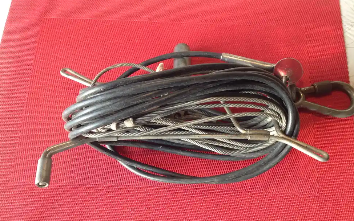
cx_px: 180
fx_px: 367
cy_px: 110
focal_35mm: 38
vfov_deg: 33.6
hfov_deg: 51.5
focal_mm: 4.28
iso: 64
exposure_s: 1/24
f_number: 2.4
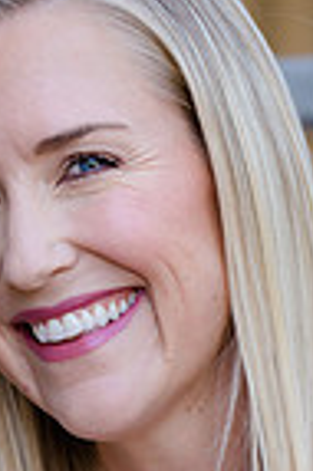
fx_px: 4314
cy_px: 557
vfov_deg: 6.2
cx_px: 125
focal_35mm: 330
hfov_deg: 4.2
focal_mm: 105
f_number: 4
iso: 320
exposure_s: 1/200
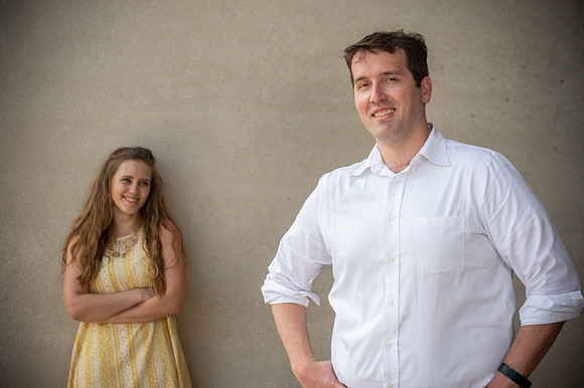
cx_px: 292
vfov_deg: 15.9
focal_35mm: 86
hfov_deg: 23.7
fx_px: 1394
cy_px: 194
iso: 250
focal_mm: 86
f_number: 6.3
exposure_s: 1/250
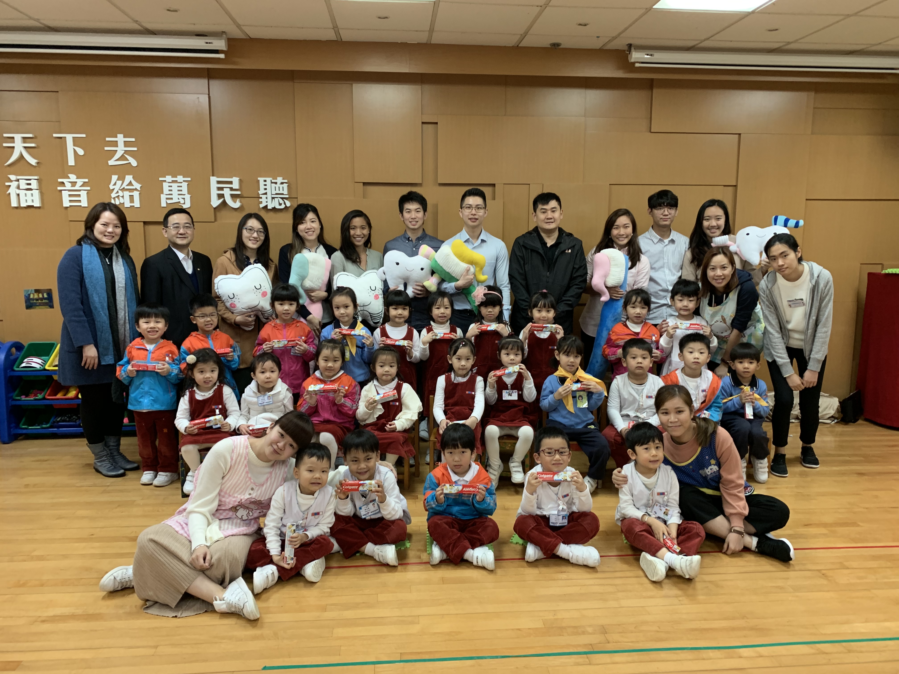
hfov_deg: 67.3
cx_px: 450
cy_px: 337
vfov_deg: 53.1
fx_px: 675
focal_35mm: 26
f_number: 1.8
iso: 160
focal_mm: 4.25
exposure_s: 1/50
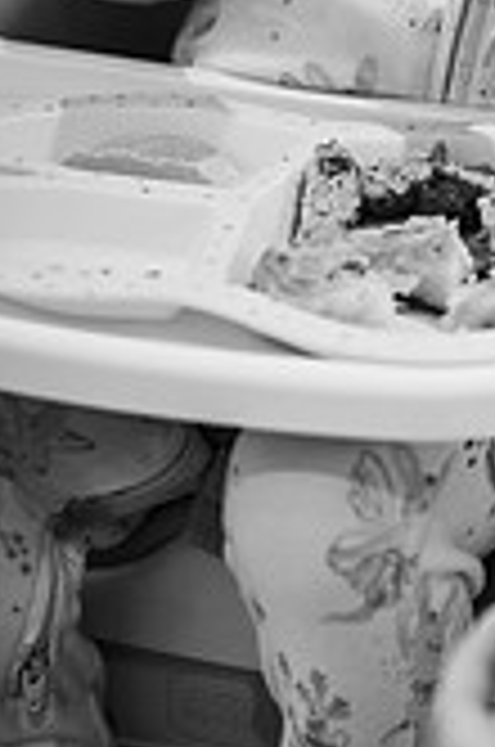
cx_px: 551
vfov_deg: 8.9
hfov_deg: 5.9
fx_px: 4784
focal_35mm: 231
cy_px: 58
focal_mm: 85
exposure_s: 1/200
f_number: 2.2
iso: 360
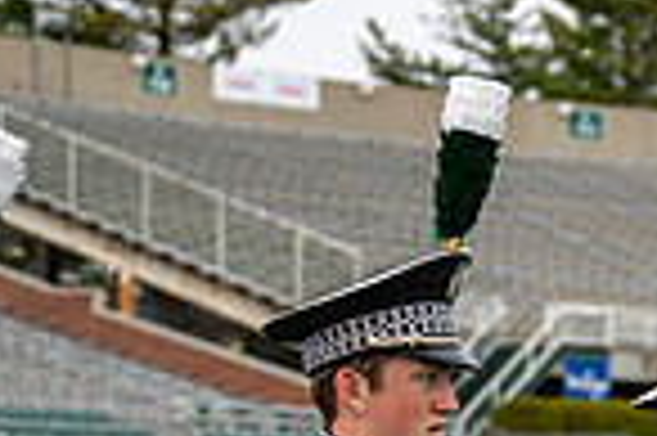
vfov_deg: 7.2
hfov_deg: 10.8
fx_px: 3409
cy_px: 703
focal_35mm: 187
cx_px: 778
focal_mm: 47
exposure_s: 1/500
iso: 125
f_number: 2.8
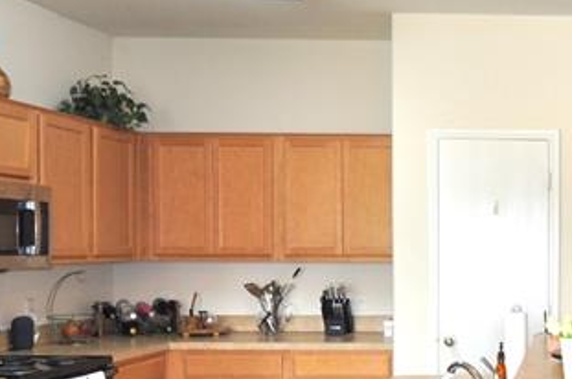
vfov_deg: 23.5
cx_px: 631
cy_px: 283
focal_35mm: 57
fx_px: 901
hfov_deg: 31.3
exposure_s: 1/125
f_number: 2.8
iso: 500
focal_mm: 11.5
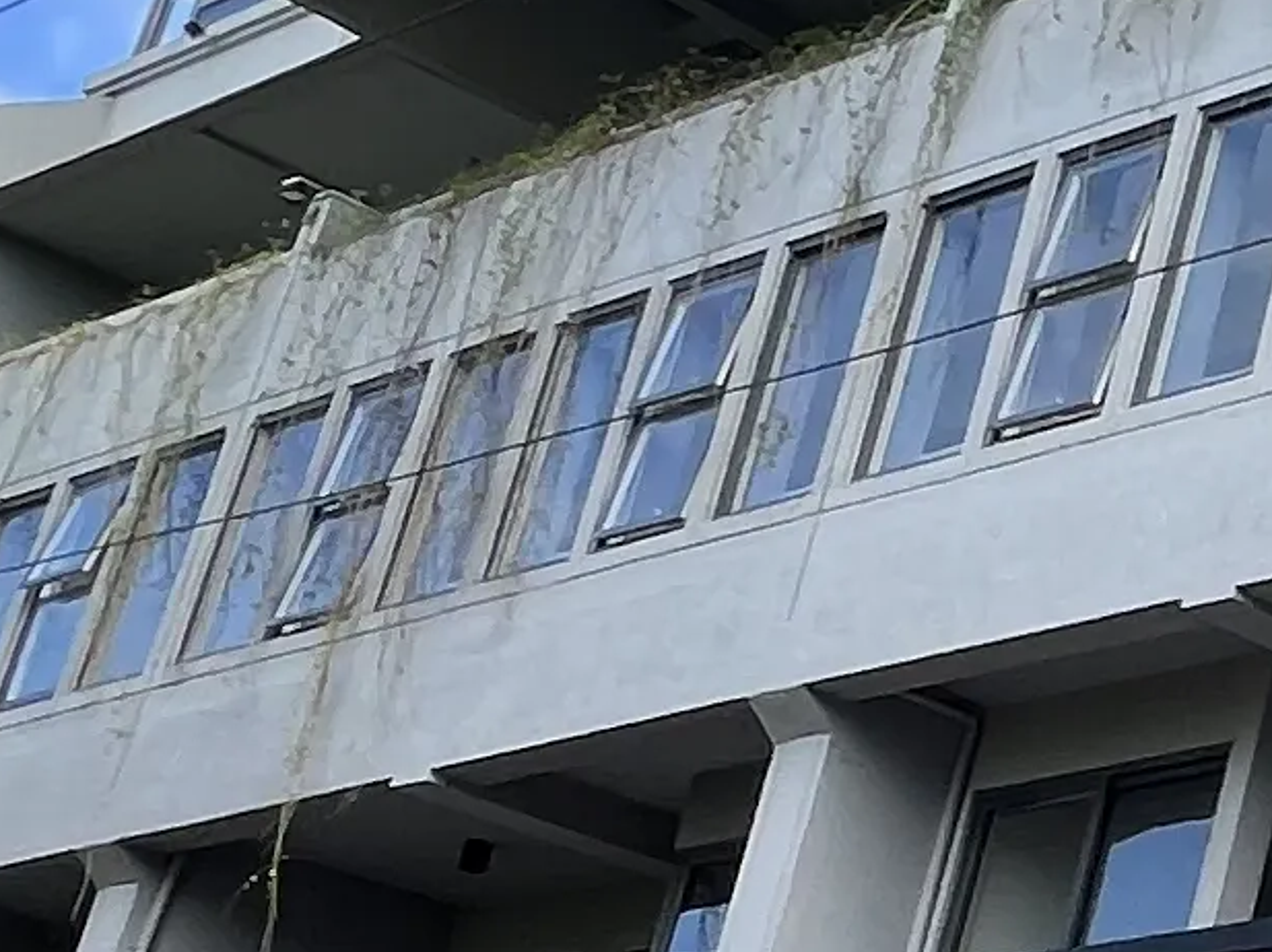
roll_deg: -3.4
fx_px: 3122
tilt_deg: +19.8
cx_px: 2831
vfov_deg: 16.9
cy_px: 985
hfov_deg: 15.7
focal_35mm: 85
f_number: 1.8
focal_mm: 1.57
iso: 32
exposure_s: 1/282
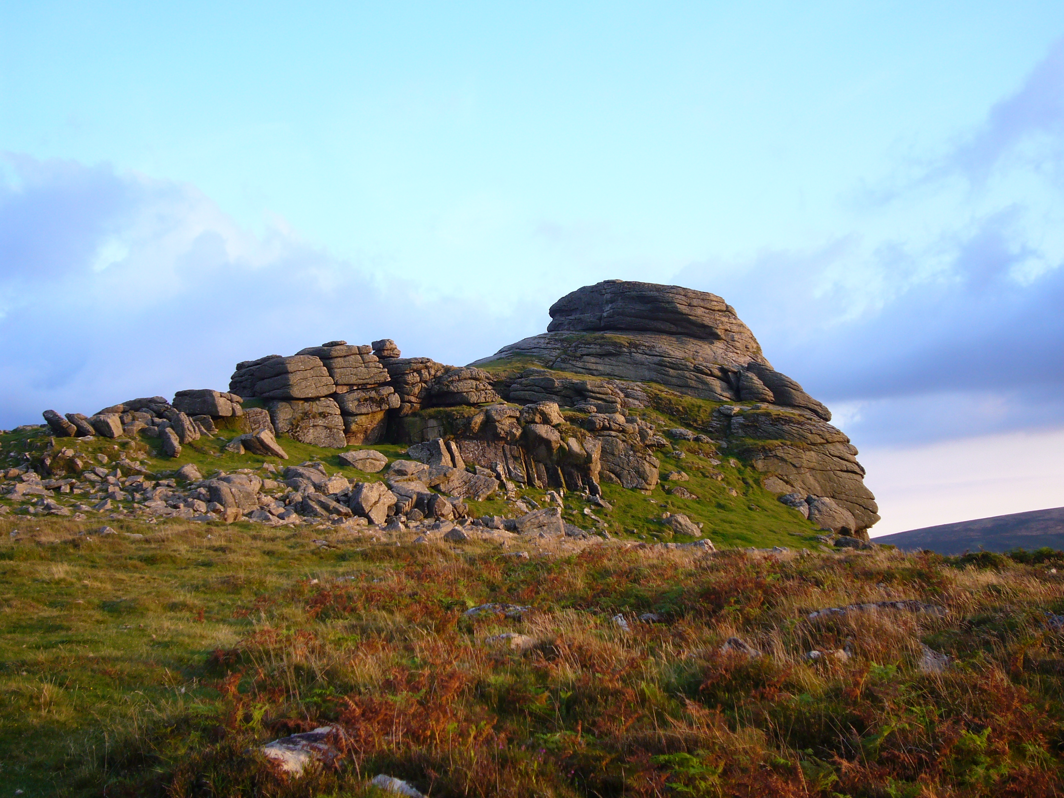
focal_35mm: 42
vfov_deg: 34.3
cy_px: 399
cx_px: 532
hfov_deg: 44.8
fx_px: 1291
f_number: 3.3
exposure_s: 1/100
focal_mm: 6.9
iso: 80
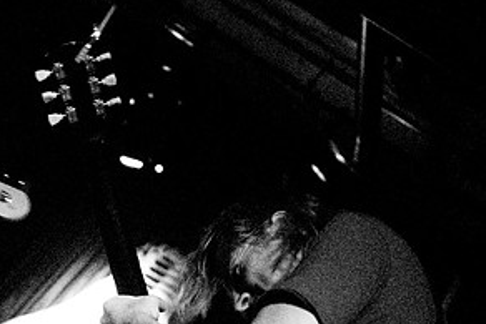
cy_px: 218
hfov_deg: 16.9
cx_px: 25
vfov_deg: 11.5
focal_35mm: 119
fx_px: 1607
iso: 1600
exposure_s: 1/60
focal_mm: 40
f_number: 2.8
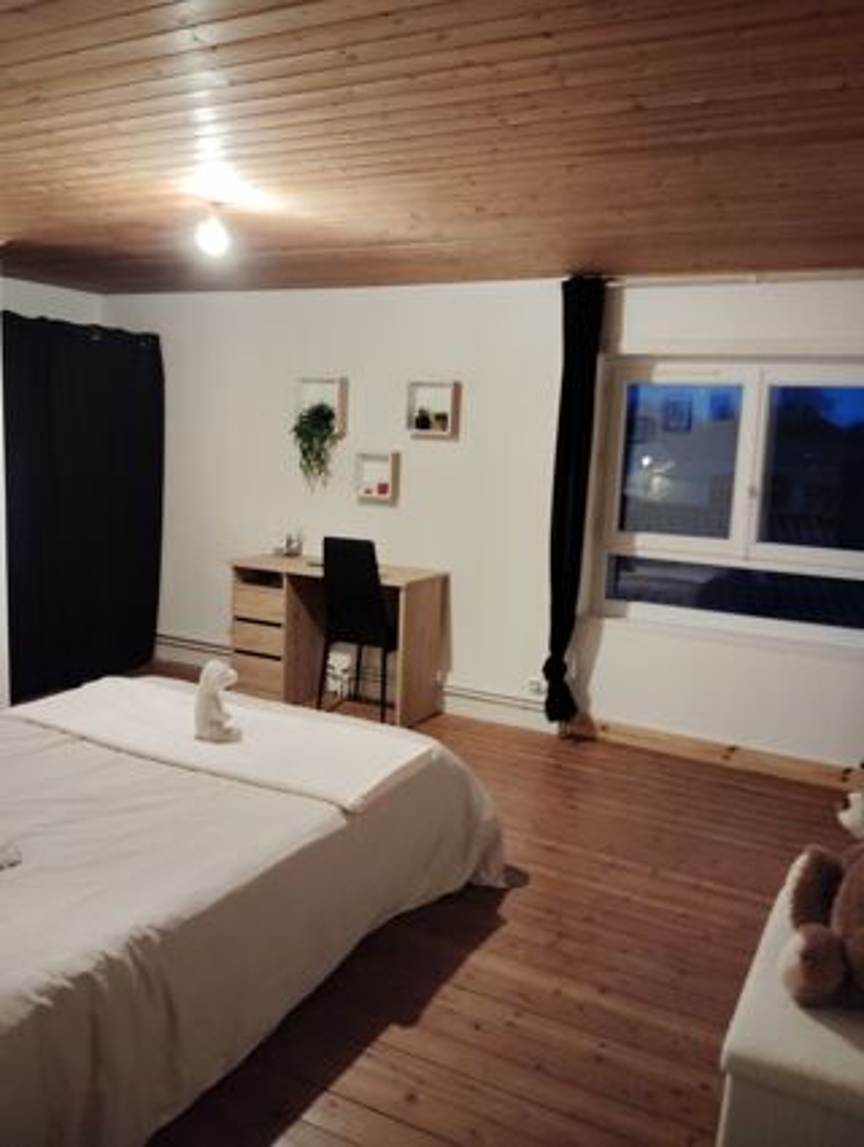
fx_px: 929
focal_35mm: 28
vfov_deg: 63.4
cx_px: 432
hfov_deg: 49.9
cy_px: 574
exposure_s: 1/33.3
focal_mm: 4.22
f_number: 1.8
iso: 961
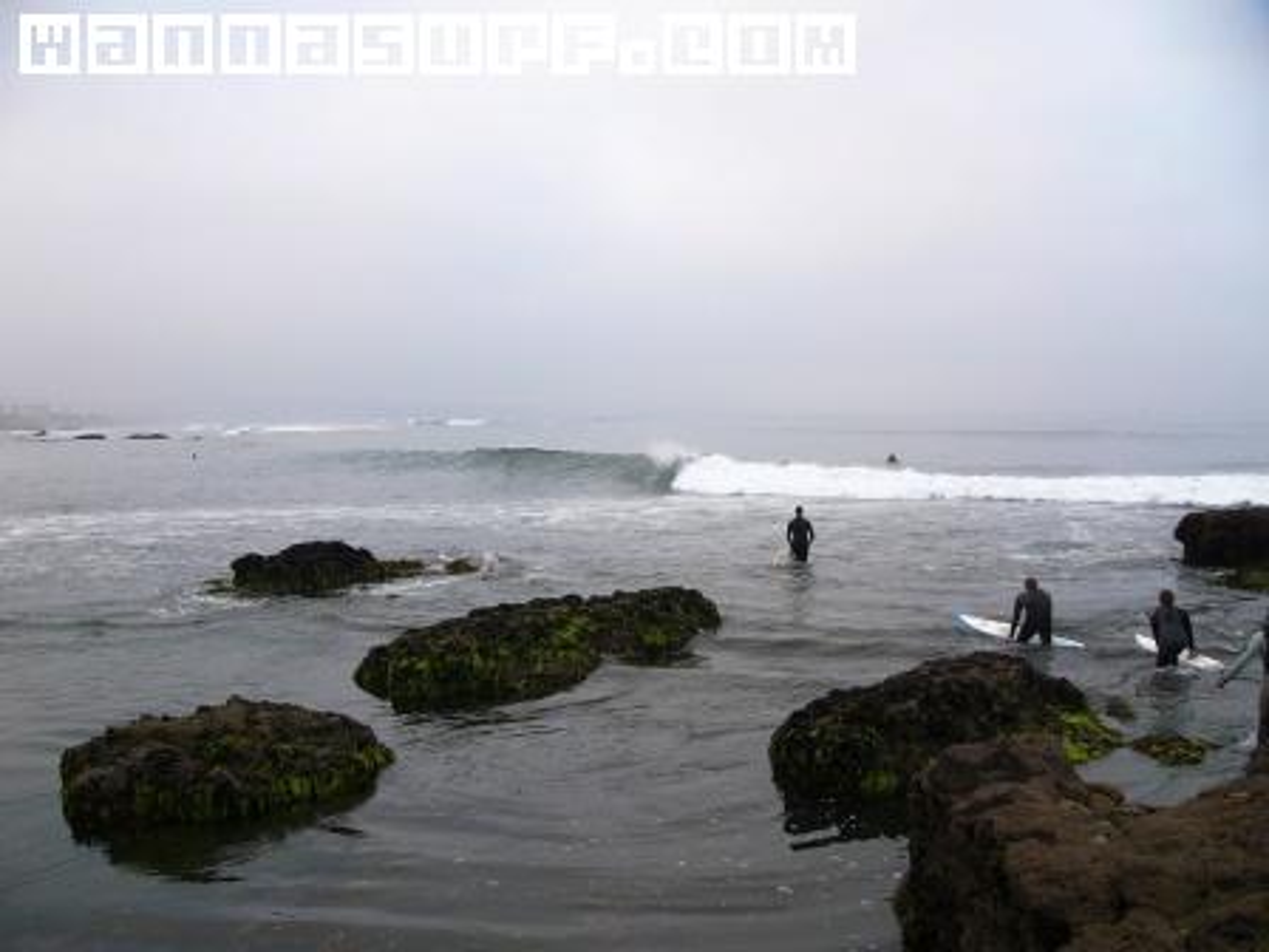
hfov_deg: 51.4
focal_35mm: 36
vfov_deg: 39.7
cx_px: 634
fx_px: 1320
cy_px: 476
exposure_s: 1/125
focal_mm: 6
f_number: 2.8
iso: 100
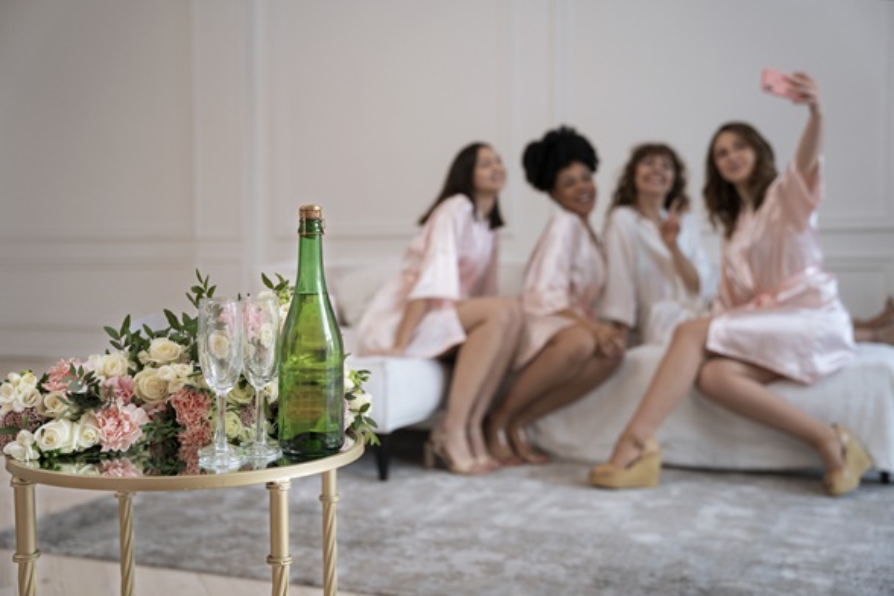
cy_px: 298
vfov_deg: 31.8
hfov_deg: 46.3
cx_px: 447
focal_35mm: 42
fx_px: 1045
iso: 400
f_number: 2.8
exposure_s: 1/160
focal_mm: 42.1
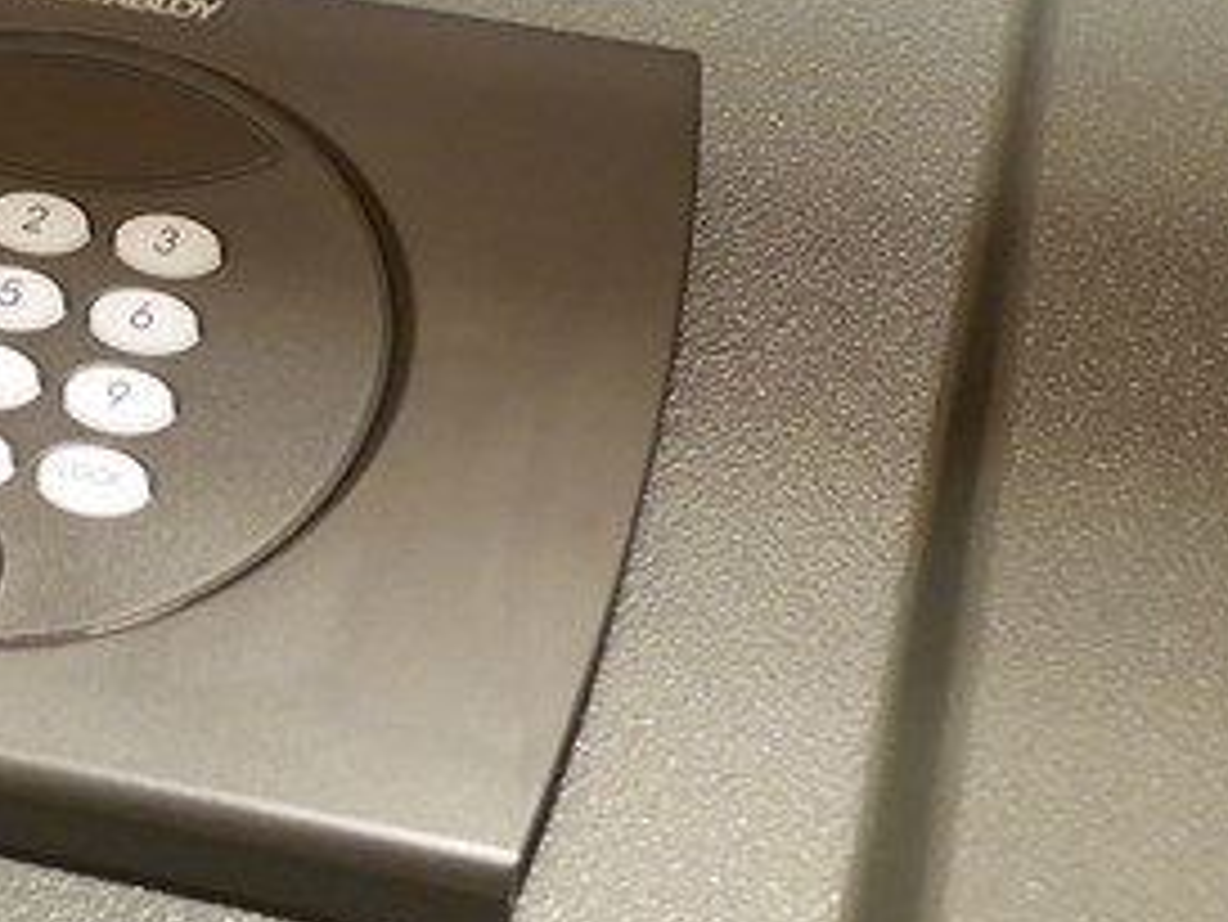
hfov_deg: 17.3
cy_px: 184
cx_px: -130
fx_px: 3904
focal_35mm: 110
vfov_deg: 13.4
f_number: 1.7
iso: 800
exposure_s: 1/60
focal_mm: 15
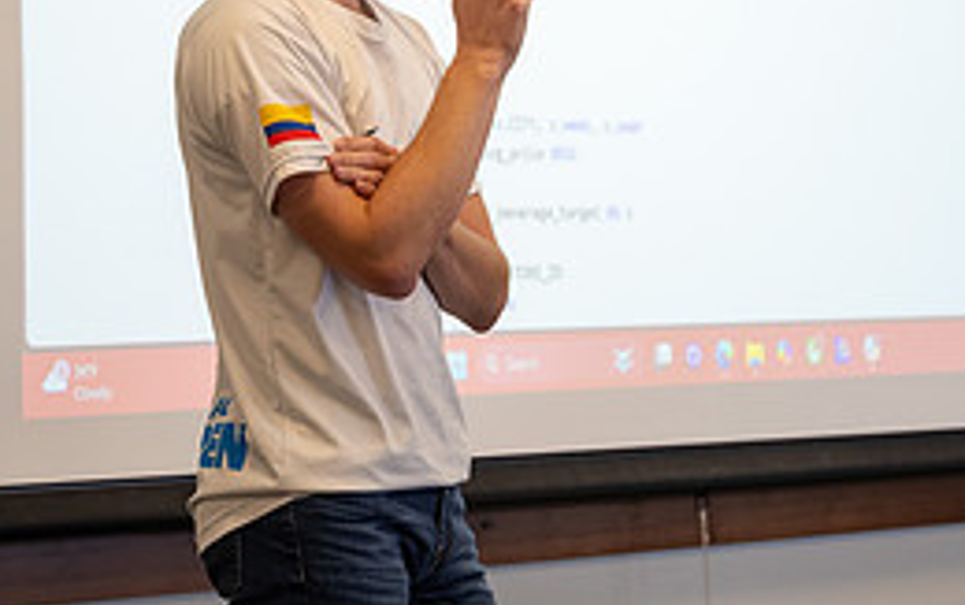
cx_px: 523
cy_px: -91
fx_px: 3948
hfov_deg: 13.9
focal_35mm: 150
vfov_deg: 8.7
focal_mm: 66
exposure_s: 1/200
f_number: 2.8
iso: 800
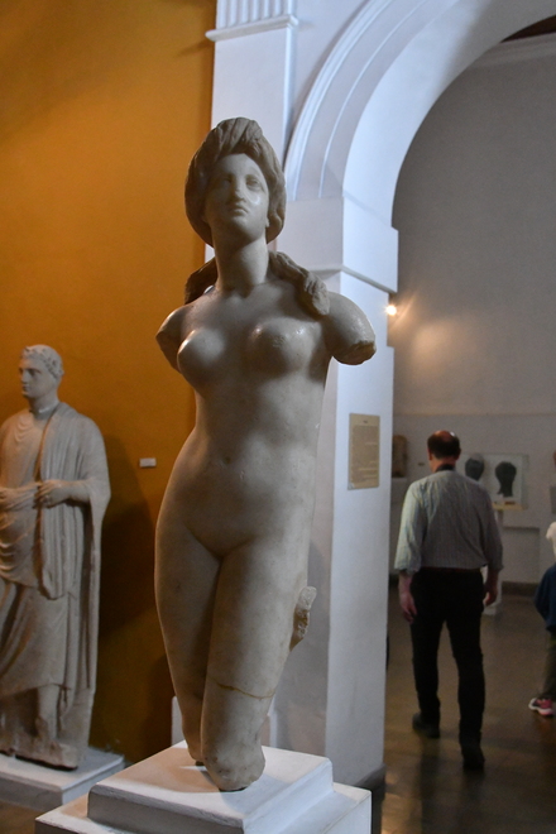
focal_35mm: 36
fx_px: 834
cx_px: 278
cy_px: 417
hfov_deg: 36.9
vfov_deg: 53.1
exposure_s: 1/200
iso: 8000
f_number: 5.6
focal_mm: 24
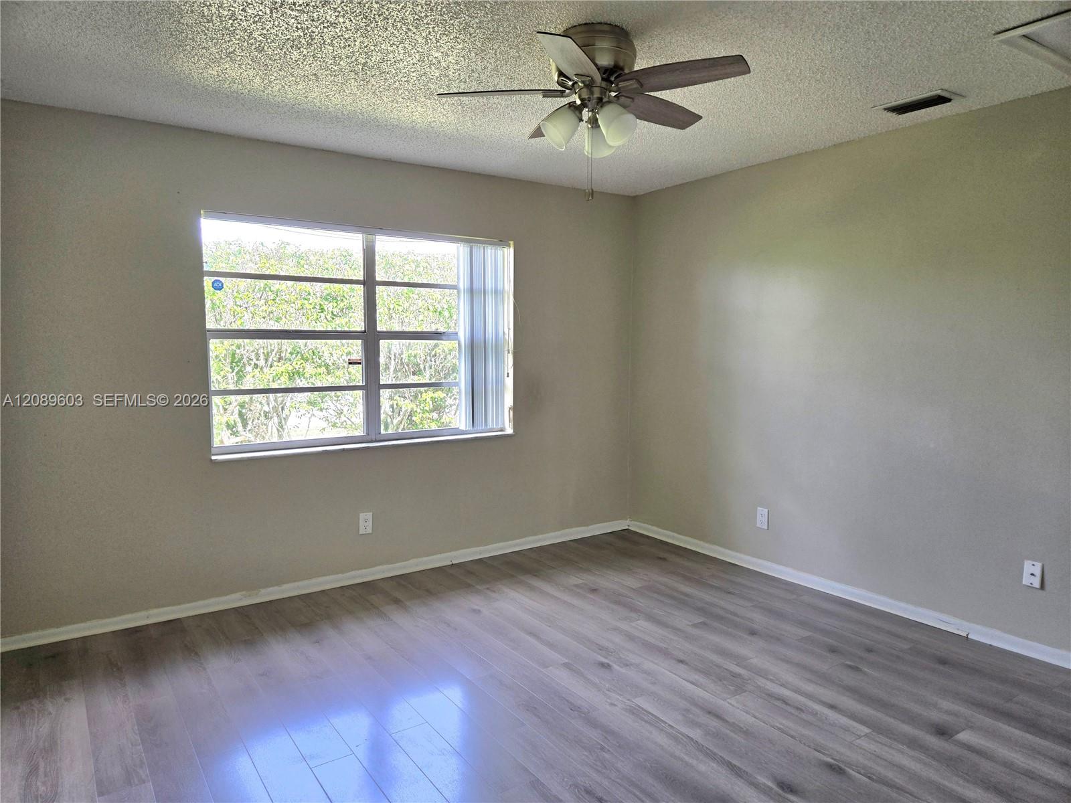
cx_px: 536
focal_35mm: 23
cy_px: 402
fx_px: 712
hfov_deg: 73.9
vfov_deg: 58.9
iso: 80
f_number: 1.8
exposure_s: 1/182
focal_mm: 5.4
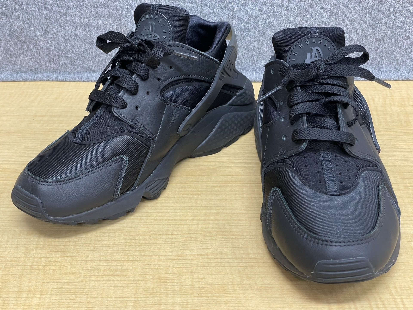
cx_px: 206
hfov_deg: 36.8
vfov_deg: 28.0
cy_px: 155
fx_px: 620
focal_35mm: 52
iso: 200
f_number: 2
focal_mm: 6
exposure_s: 1/75
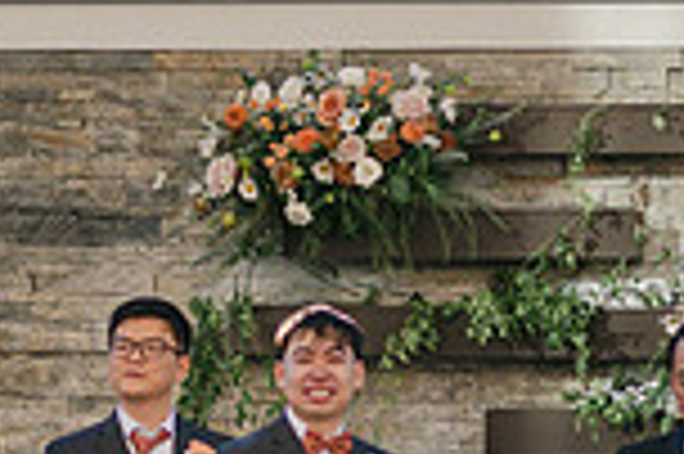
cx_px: 450
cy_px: 497
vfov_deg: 4.2
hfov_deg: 6.3
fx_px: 6168
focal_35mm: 325
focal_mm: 85
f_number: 1.8
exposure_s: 1/3200
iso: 64
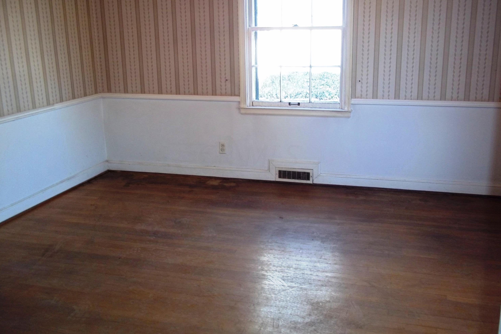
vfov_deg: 35.0
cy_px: 155
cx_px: 248
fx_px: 529
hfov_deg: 50.7
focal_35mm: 38
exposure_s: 1/30
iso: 160
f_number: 3.1
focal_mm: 6.5
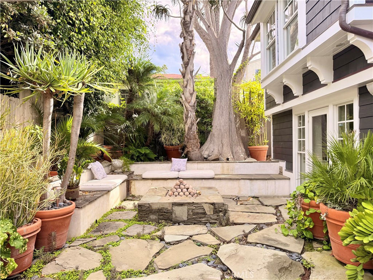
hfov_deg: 71.6
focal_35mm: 24
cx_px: 186
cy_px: 140
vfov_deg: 56.8
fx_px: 259
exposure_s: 1/920
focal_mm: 6.76
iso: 100
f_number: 1.78
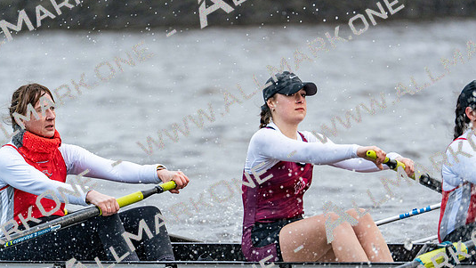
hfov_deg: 4.0
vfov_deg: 2.3
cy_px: 159
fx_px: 6791
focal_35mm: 538
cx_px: 246
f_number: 6.3
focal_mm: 474
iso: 4000
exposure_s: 1/1600
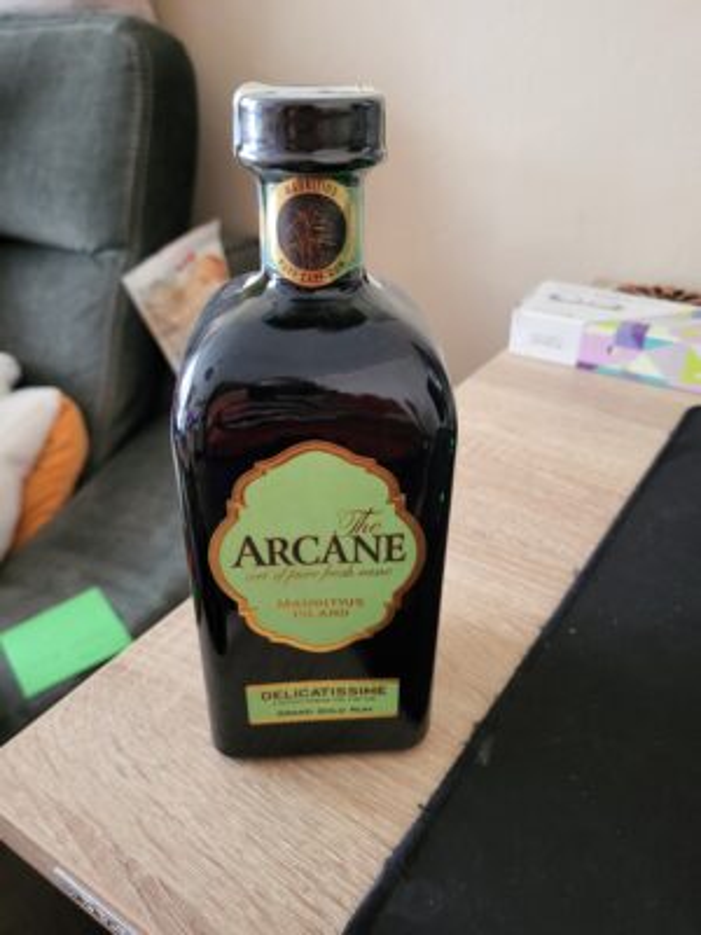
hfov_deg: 53.1
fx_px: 702
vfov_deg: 67.3
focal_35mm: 26
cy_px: 468
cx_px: 350
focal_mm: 5.4
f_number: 1.8
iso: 500
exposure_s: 1/25
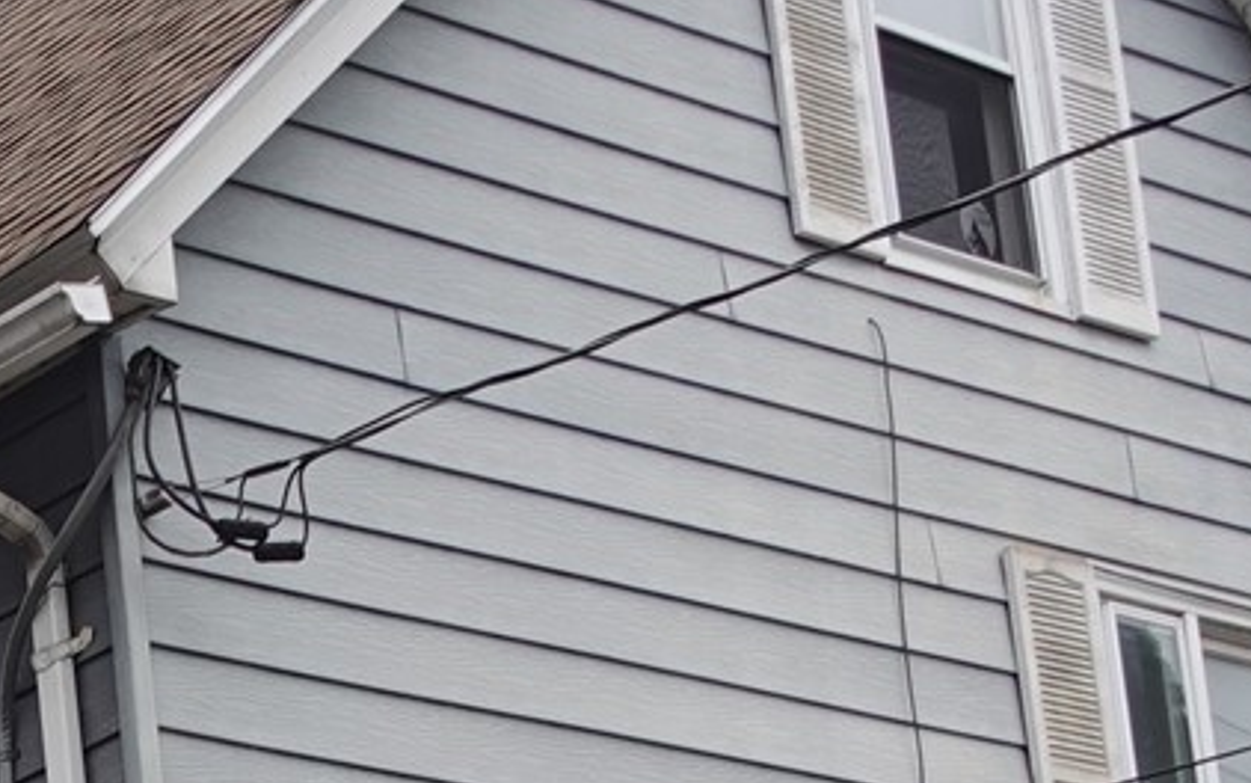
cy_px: 1554
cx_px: -516
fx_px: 4297
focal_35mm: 126
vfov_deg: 9.7
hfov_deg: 15.5
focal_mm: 9.4
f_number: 2.5
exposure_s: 1/125
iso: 80
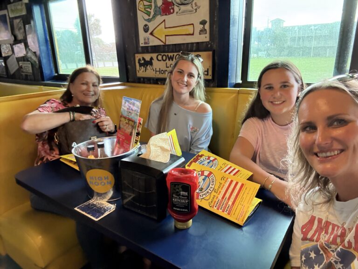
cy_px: 134
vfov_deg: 58.9
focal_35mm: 23
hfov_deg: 73.9
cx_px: 179
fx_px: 238
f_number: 1.9
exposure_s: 1/30
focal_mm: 2.69
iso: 400
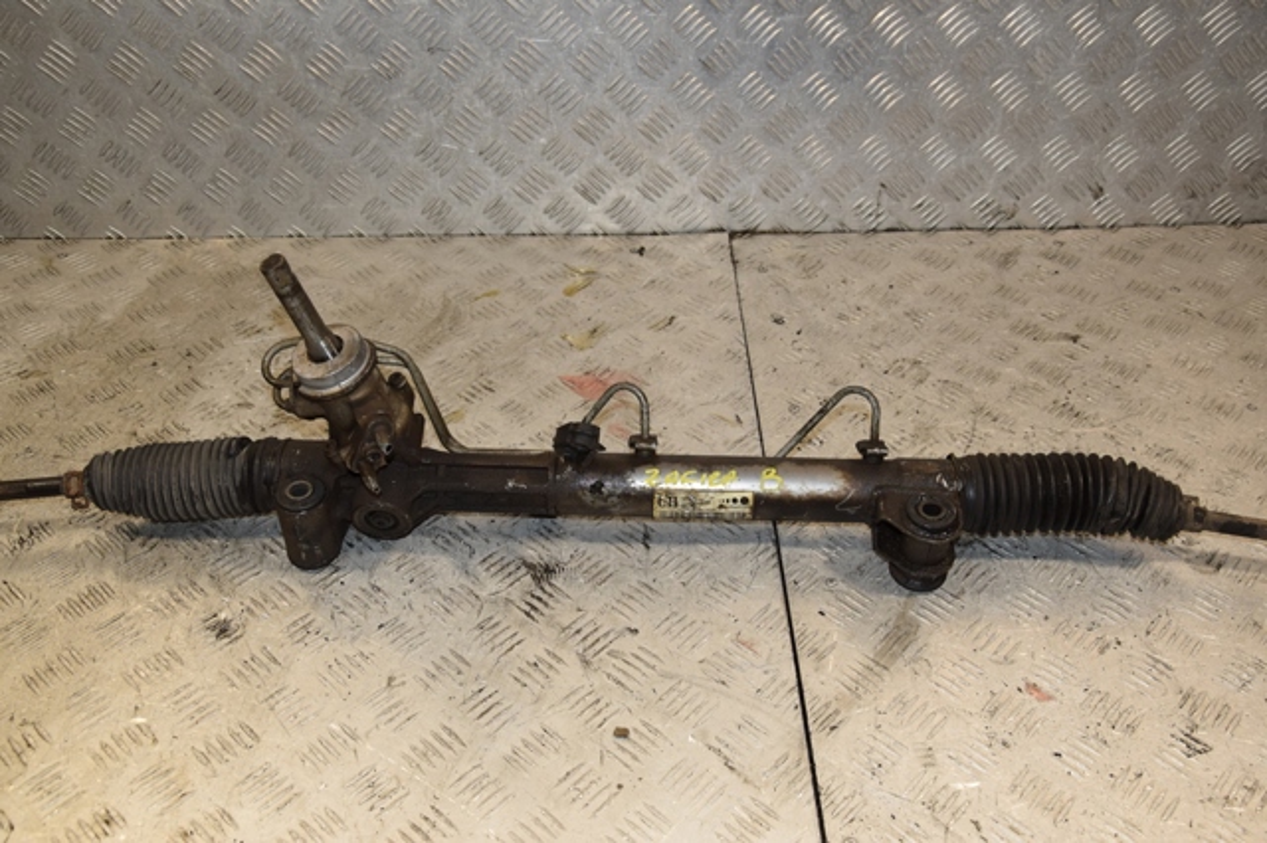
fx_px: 1266
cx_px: 634
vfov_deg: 36.8
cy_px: 422
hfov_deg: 53.2
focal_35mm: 36
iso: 800
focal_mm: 24
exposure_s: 1/200
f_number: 7.1
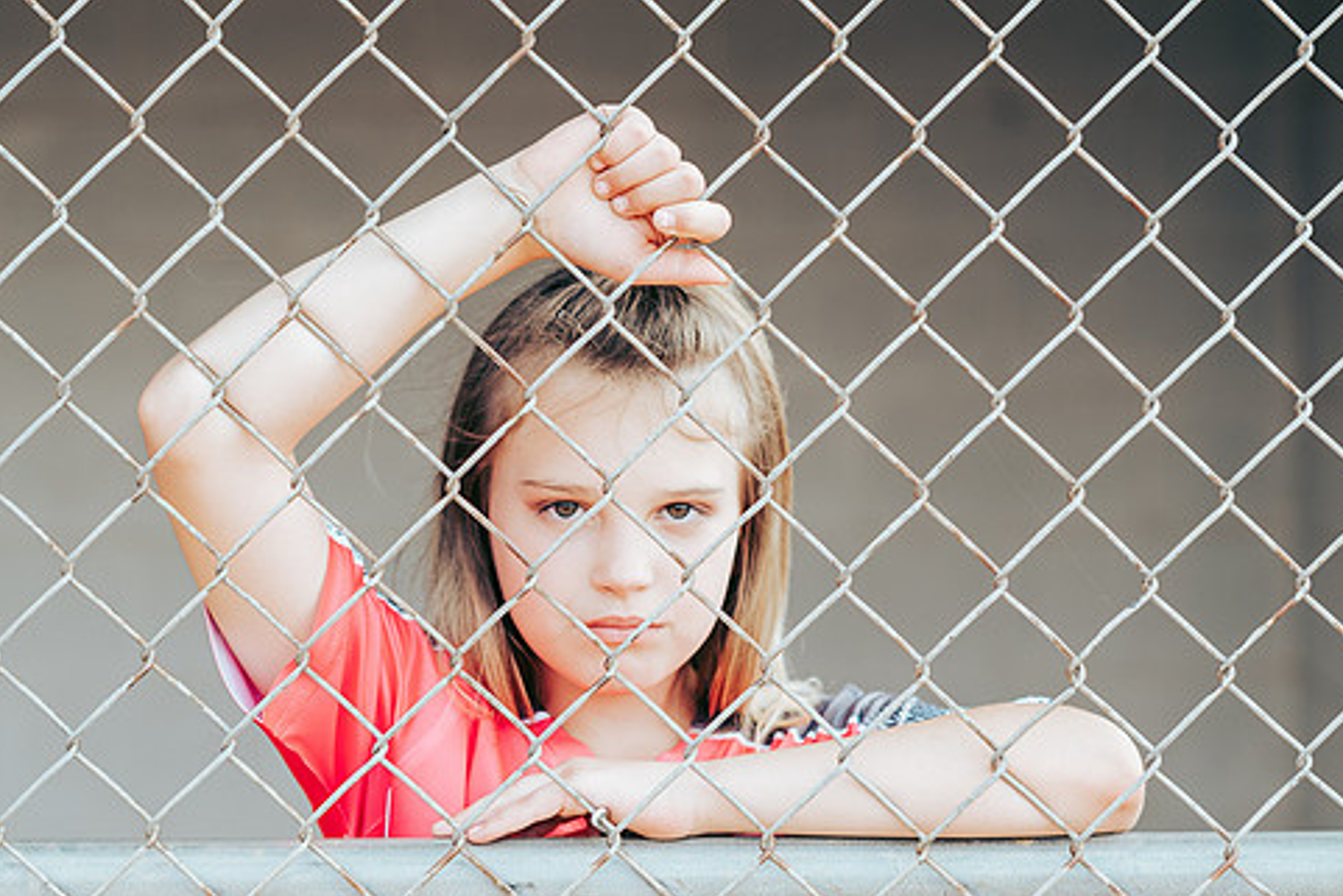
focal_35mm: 105
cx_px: 633
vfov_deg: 13.0
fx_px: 3918
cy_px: 529
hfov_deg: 19.4
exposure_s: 1/500
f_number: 2.8
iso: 160
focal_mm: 85
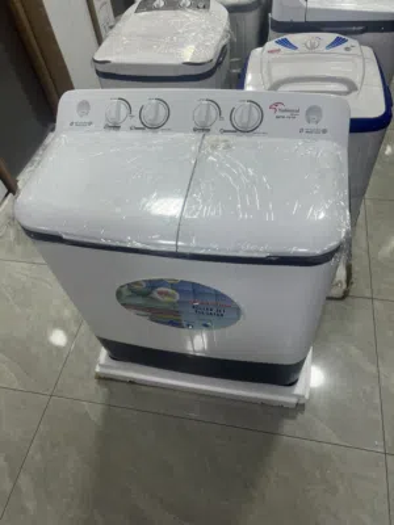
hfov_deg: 53.1
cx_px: 197
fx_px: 395
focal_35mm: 26
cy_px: 262
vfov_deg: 67.3
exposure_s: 1/100
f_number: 1.5
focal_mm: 5.7
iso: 40
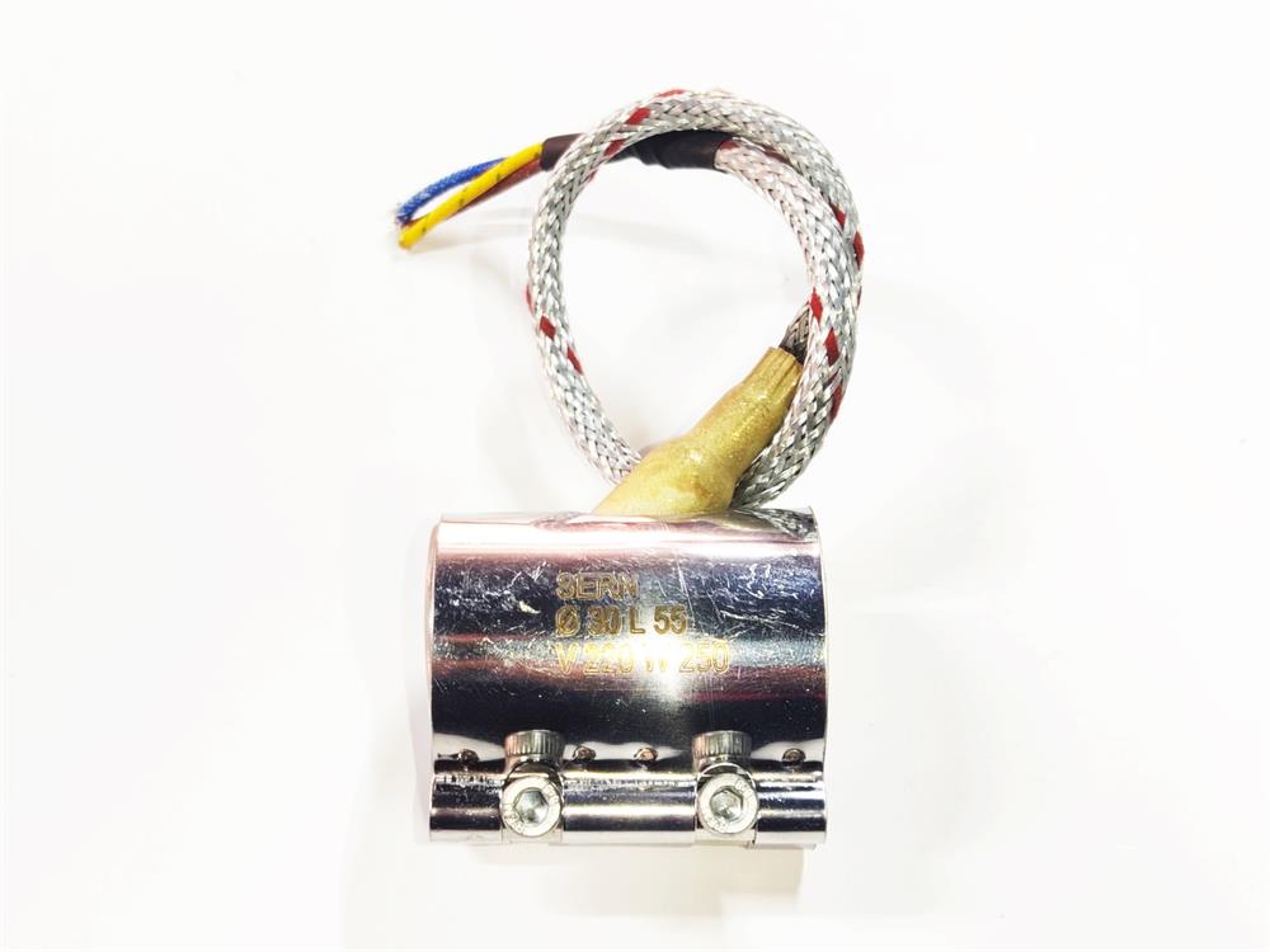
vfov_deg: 53.1
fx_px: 954
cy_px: 476
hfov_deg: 67.3
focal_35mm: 26
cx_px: 635
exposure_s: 1/33
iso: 160
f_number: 1.79
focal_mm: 4.74
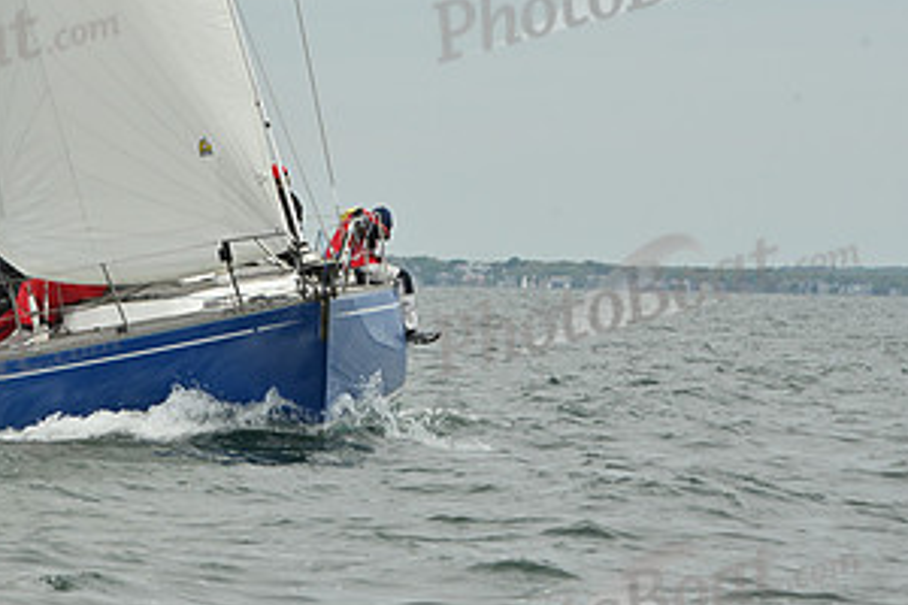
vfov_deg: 3.6
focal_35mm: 387
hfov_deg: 5.3
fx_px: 9760
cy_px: 183
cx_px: 278
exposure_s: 1/800
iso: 320
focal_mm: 200
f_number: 11
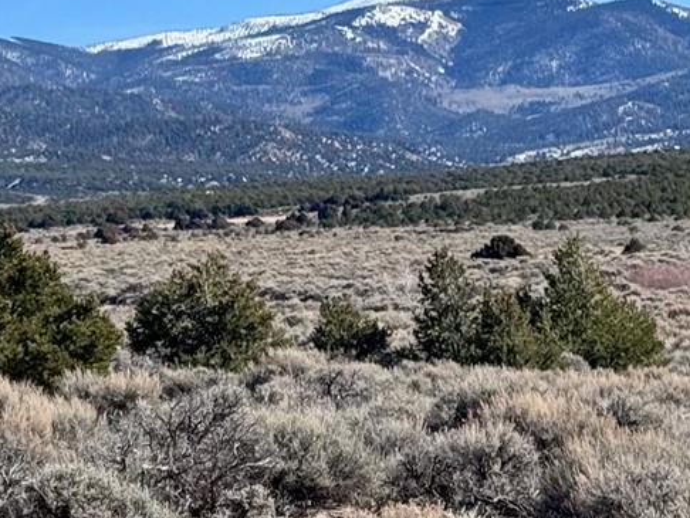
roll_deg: +3.1
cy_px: 375
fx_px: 3151
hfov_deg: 12.0
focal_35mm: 158
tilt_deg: -1.2
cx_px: -328
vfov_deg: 9.4
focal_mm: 6.76
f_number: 1.78
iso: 64
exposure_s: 1/3817
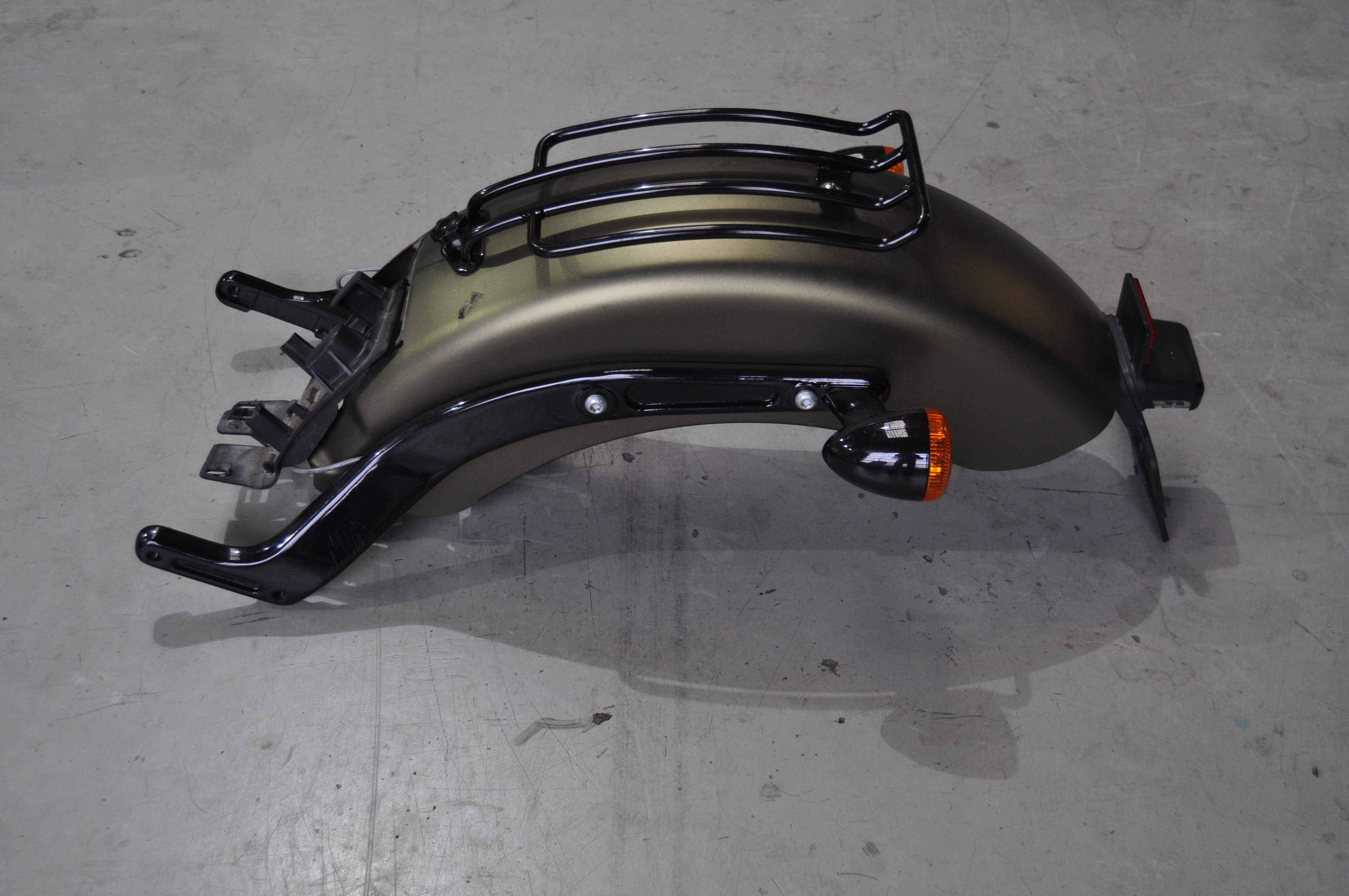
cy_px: 448
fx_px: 1684
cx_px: 674
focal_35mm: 45
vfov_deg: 29.8
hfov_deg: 43.7
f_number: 4.2
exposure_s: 1/60
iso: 500
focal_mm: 30
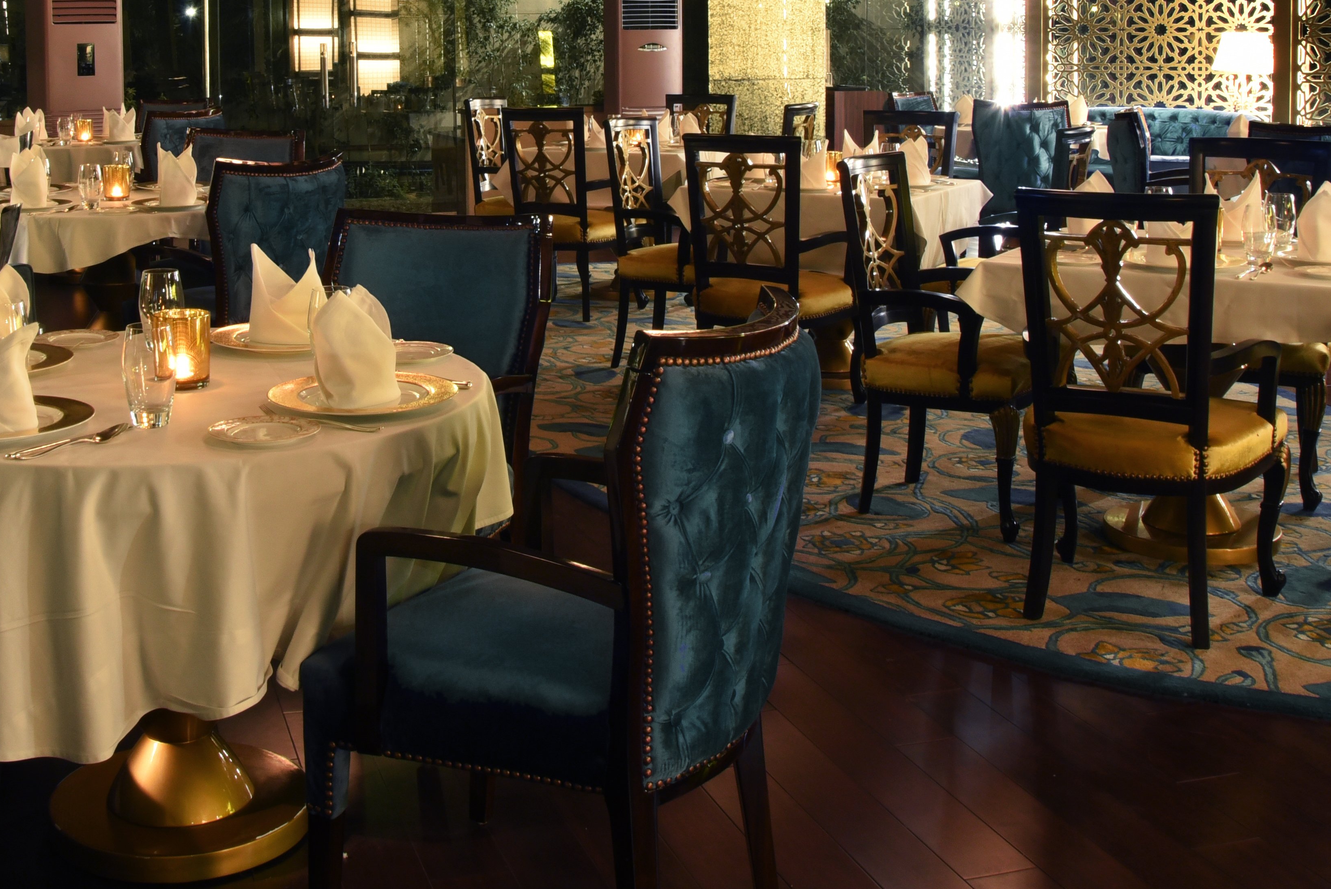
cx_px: 471
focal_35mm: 44
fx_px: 1627
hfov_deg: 44.0
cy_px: 118
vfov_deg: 29.5
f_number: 22
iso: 500
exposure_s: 15
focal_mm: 24
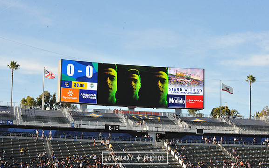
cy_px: 88
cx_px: 135
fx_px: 601
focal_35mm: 82
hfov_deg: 25.2
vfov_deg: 15.9
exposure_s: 1/800
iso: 1600
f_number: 14
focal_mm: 80
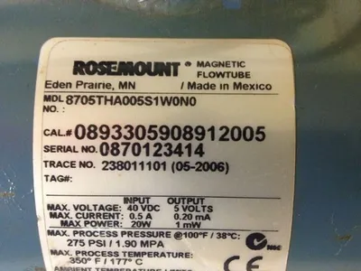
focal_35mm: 35
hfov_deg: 52.6
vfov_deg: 40.7
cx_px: 180
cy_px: 136
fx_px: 365
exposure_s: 1/20
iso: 250
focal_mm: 4.28
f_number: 2.4
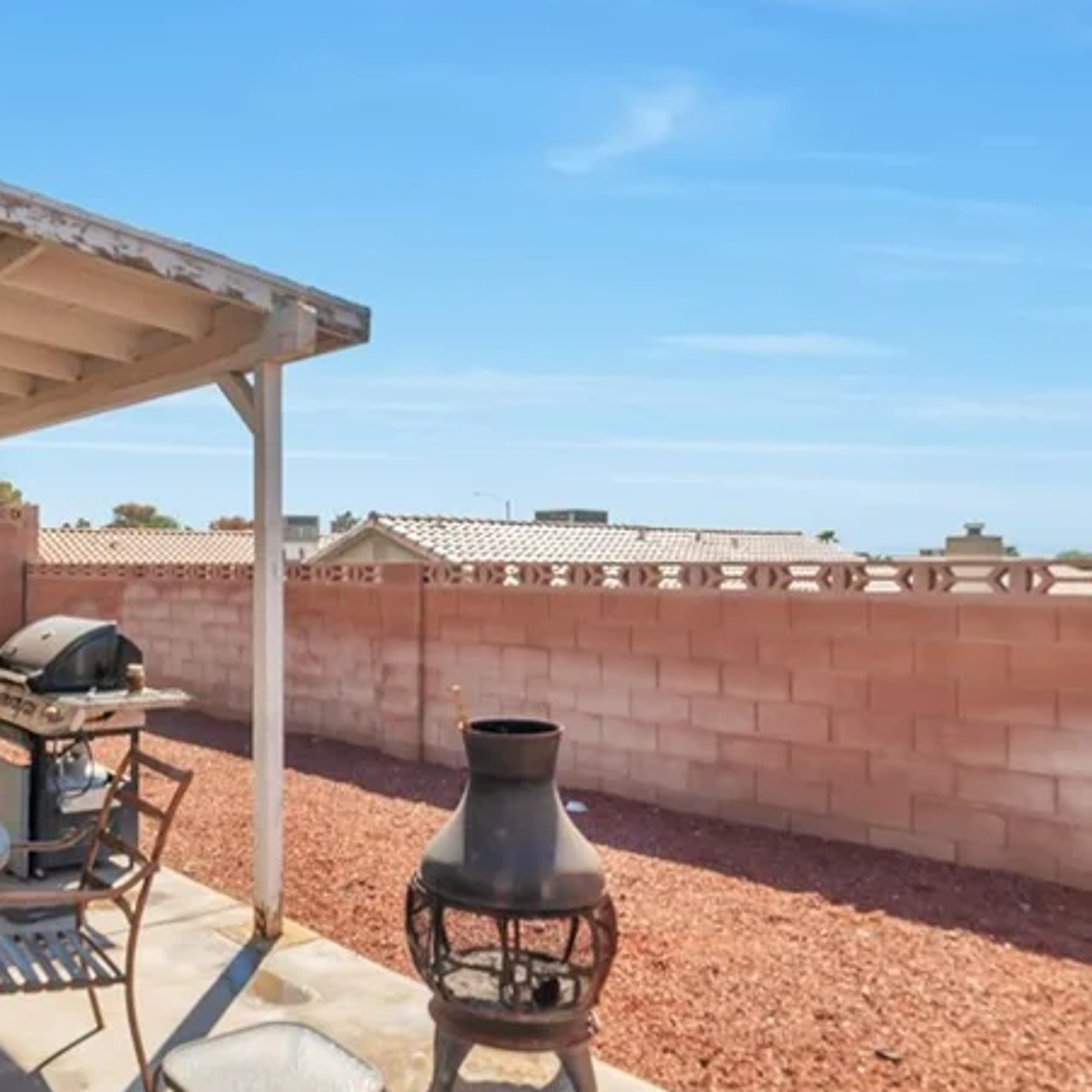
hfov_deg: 54.5
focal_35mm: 27
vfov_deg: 59.1
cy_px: 551
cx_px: 201
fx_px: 964
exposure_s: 1/125
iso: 100
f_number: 10
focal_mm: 14
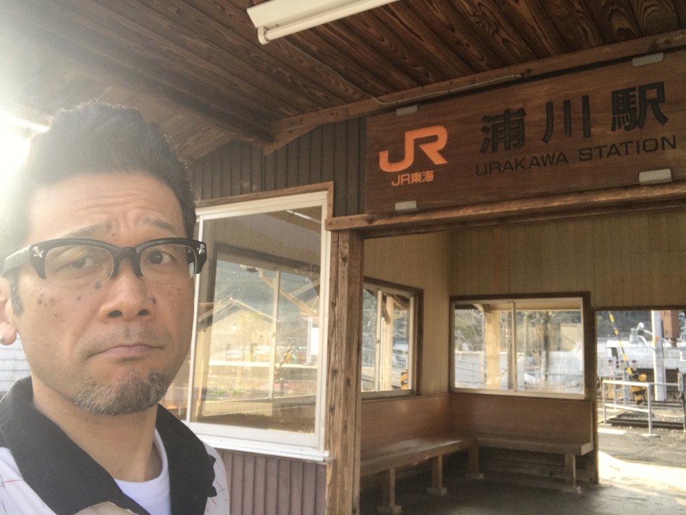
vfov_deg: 44.2
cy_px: 258
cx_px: 343
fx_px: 634
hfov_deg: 56.8
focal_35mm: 32
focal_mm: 2.87
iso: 32
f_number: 2.2
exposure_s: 1/120
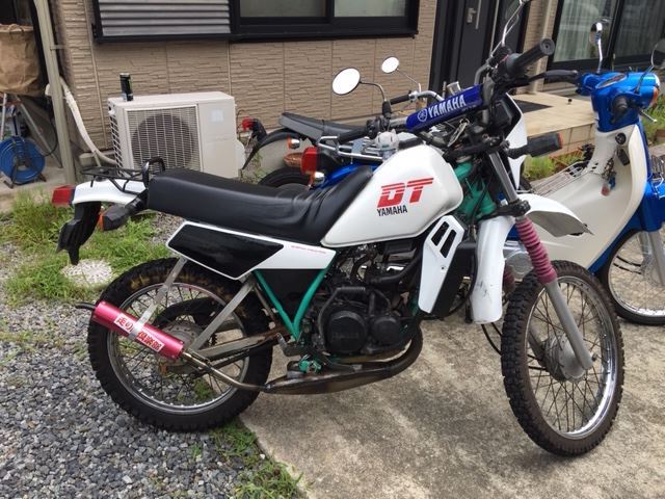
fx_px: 557
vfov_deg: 48.2
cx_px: 332
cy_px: 250
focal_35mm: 29
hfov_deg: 61.7
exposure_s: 1/1026
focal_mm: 4.15
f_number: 2.2
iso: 25
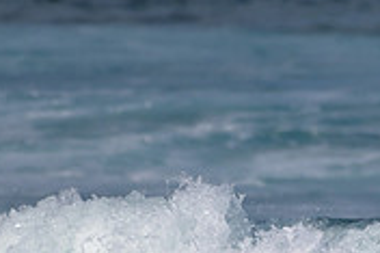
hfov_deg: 1.0
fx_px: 21270
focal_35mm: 2017
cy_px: 360
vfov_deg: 0.7
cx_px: 564
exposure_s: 1/2000
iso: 110
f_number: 5.6
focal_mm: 500
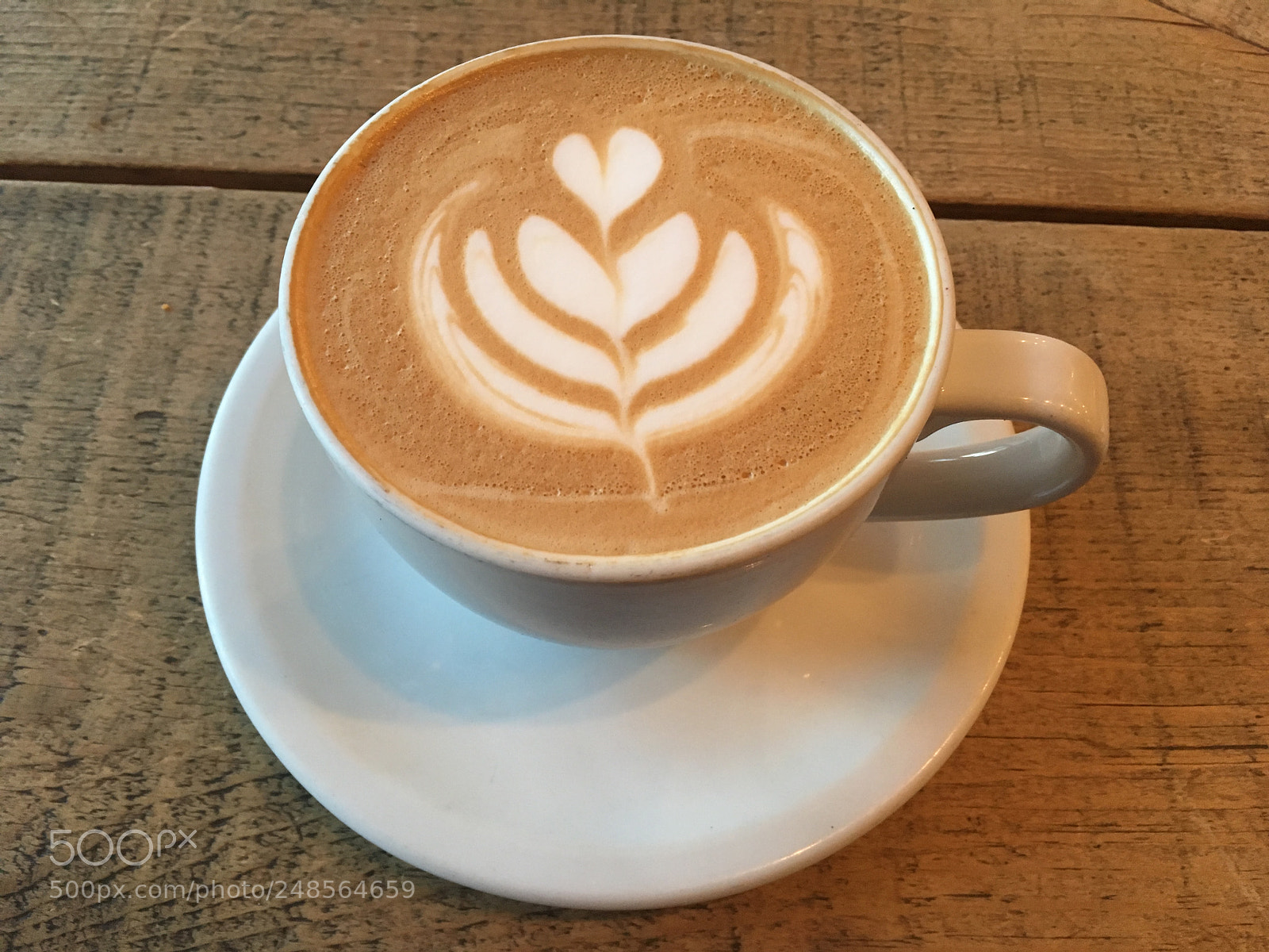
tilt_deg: -62.3
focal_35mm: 29
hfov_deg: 61.7
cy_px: 476
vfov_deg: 48.2
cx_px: 634
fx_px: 1063
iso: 125
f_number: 2.2
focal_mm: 4.15
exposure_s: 1/30
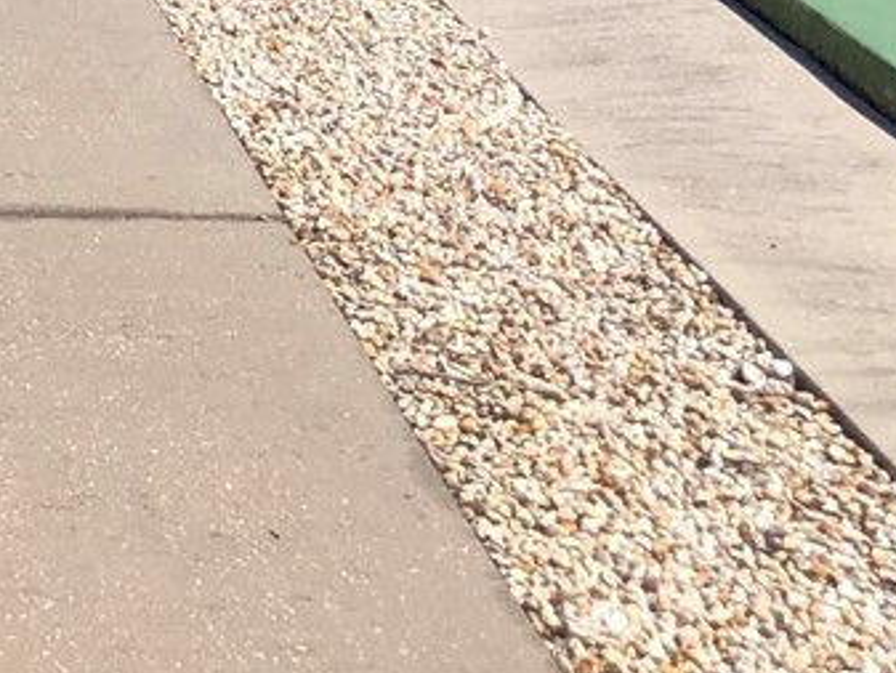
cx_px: -303
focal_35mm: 133
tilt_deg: +2.6
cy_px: -915
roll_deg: -0.5
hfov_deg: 14.2
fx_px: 3444
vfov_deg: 9.9
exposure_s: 1/1946
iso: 20
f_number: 1.8
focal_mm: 3.99
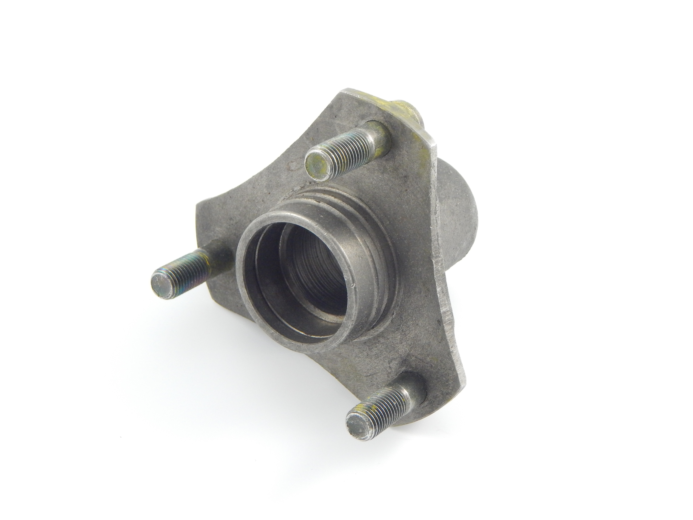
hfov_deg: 28.2
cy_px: 260
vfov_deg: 21.3
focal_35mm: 69
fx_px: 1381
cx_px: 346
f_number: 4.1
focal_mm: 12.3
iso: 400
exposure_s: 1/40
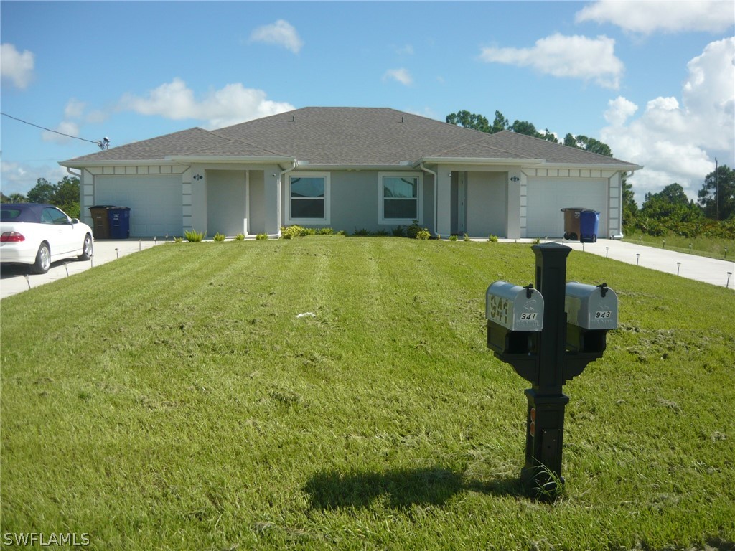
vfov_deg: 42.9
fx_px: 701
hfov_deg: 55.4
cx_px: 368
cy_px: 276
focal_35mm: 33
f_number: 8
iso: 100
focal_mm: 5.5
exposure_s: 1/200
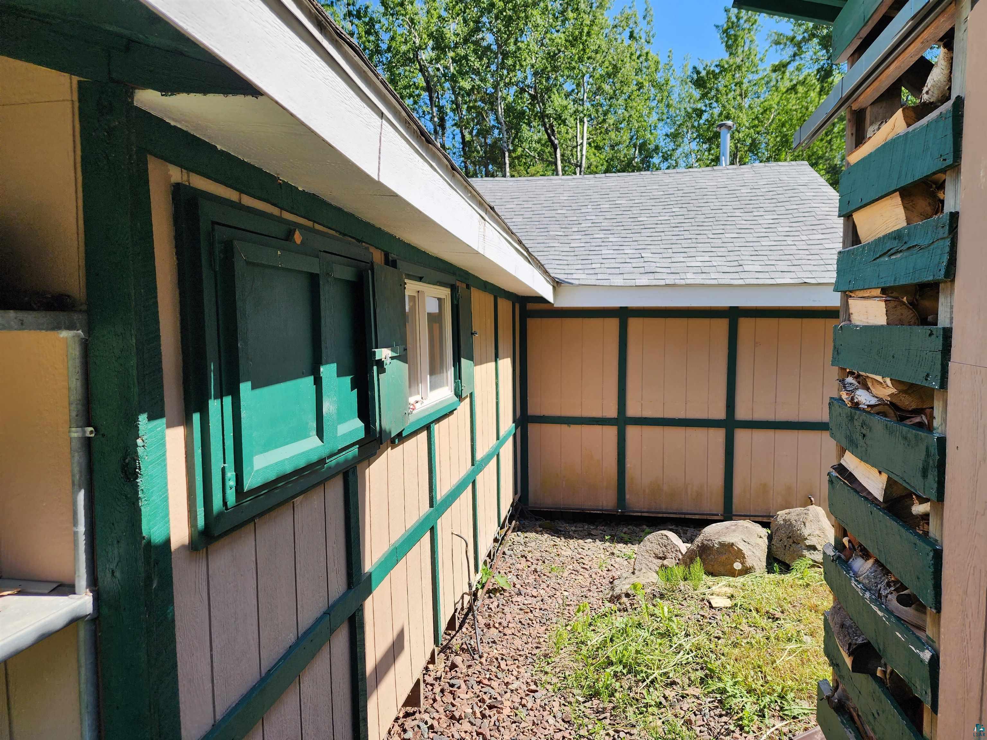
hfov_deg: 73.9
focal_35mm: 23
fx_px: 656
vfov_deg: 58.9
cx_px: 494
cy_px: 370
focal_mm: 6.4
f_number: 1.8
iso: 12
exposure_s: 1/449
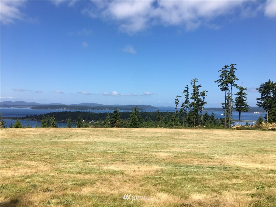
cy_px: 104
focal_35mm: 29
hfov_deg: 61.7
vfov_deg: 48.2
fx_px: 231
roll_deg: -0.5
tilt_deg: +1.9
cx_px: 138
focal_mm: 4.15
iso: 25
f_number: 2.2
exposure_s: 1/1972
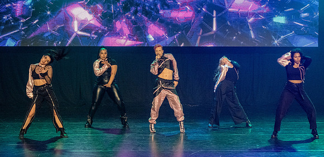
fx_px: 748
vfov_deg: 12.0
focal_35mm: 90
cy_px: 69
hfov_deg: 24.4
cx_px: 162
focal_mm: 54
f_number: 4
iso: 3600
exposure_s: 1/160
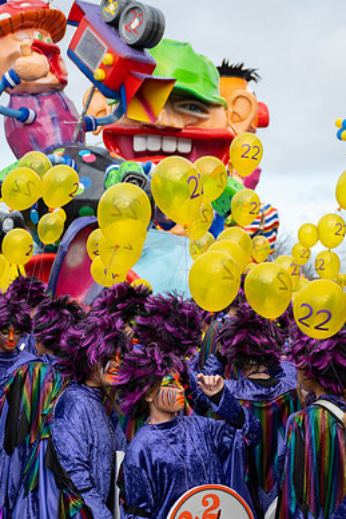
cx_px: 191
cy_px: 231
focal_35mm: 87
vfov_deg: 23.4
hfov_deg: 15.7
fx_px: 1253
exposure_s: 1/1250
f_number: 4.8
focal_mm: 50
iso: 400
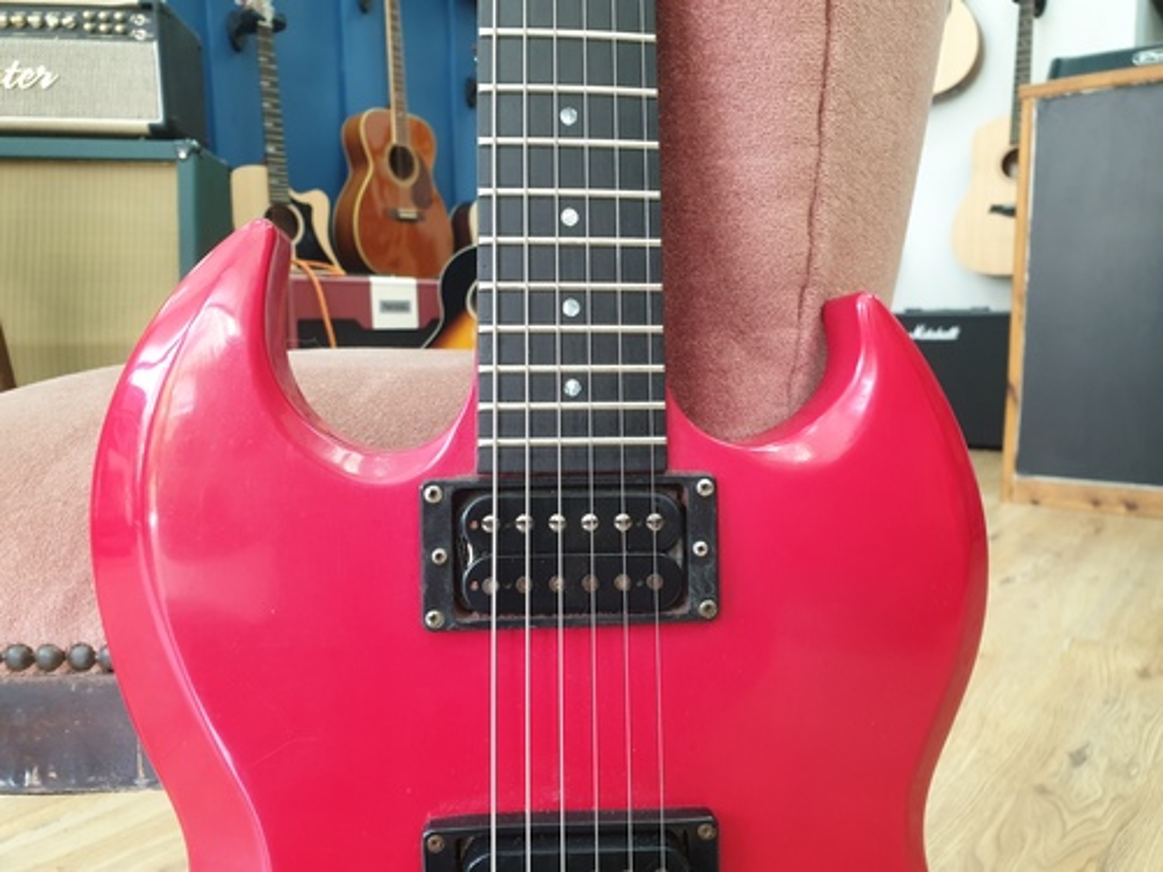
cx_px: 582
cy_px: 436
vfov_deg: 53.1
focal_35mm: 26
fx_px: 874
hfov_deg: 67.3
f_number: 2.4
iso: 320
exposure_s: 1/50
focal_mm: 4.3
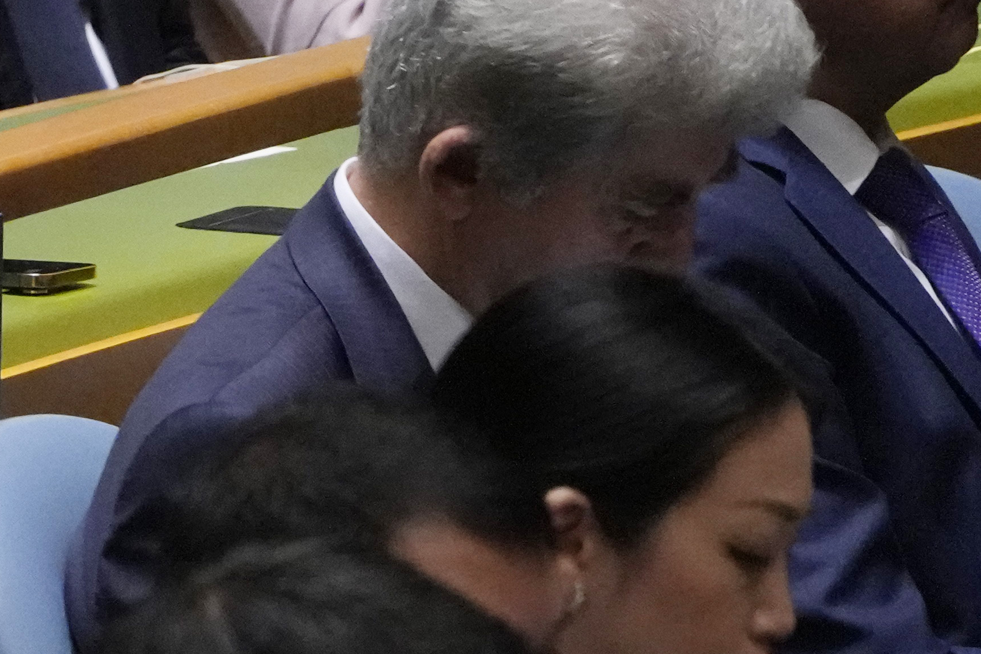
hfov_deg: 1.0
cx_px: -1259
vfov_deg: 0.7
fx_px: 54387
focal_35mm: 1996
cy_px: -7
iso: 8000
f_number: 5.6
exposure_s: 1/160
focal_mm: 400
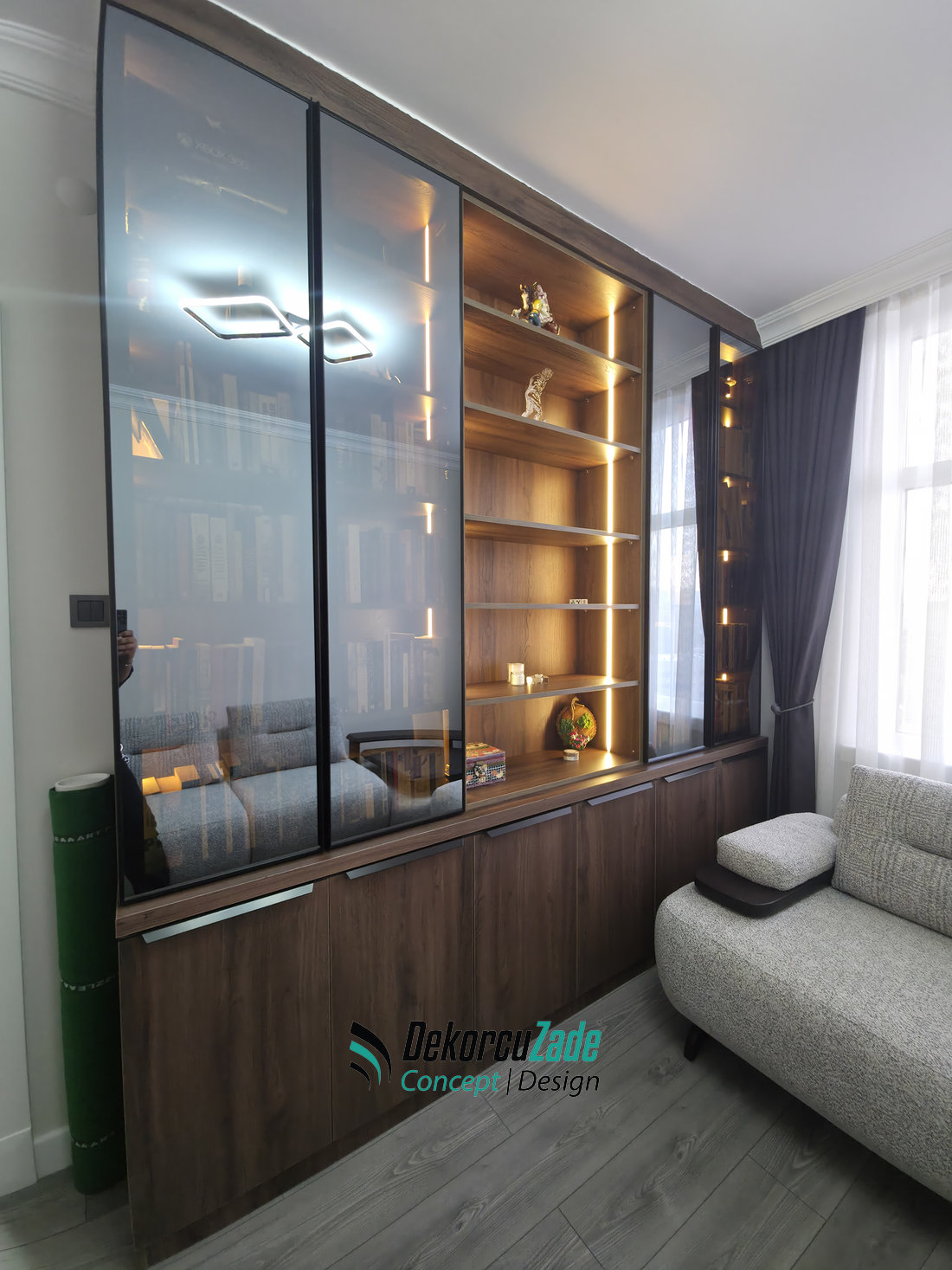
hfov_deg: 89.9
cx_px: 476
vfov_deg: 106.2
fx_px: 477
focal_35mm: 13
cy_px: 635
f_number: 1.9
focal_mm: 2.2
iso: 125
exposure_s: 1/33.3
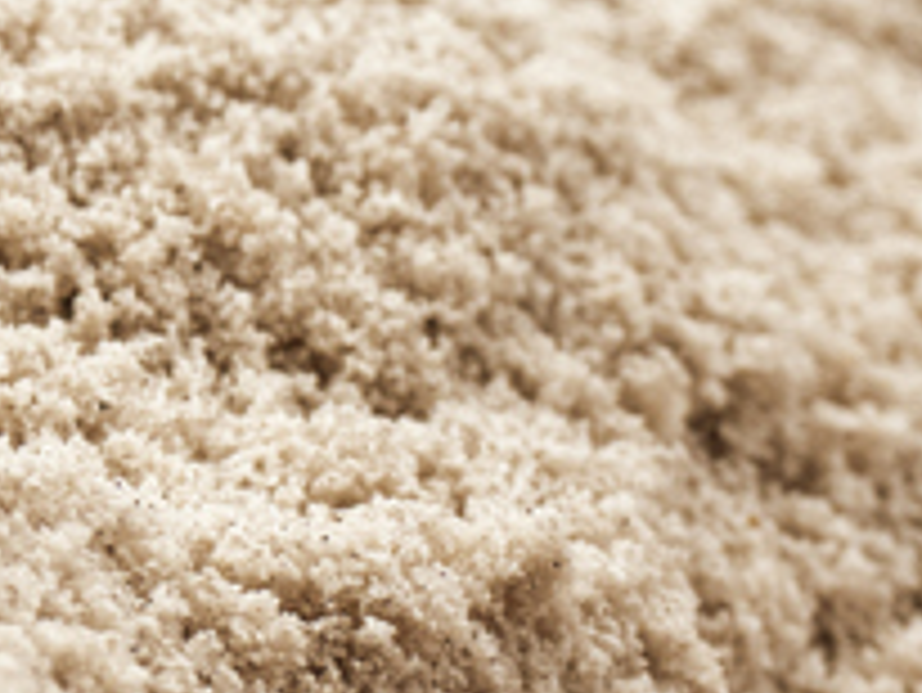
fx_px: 12313
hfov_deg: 4.2
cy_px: -835
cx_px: -1540
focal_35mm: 462
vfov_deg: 3.2
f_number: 8
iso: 200
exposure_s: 1/60
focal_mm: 40
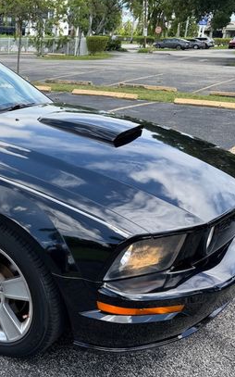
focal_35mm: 40
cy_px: 184
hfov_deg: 29.3
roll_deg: -0.8
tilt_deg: -19.8
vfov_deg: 49.3
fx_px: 410
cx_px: -15
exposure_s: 1/1437
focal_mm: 6.76
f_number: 1.78
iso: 80
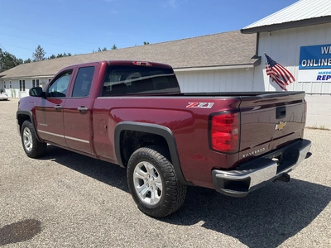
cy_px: 124
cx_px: 166
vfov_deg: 48.2
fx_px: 277
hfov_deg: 61.7
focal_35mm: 29
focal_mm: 3
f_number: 1.8
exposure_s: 1/1311
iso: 25
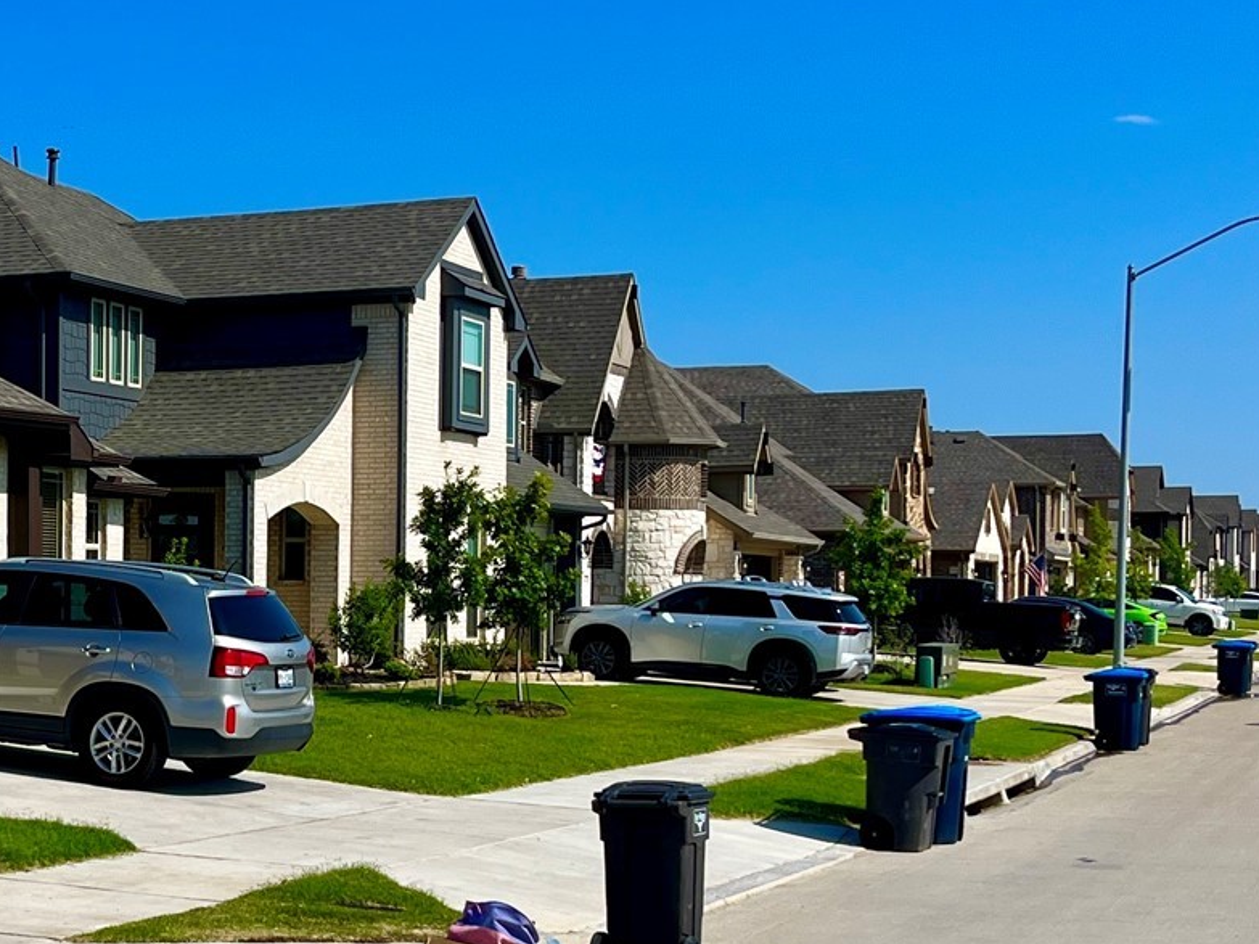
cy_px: 601
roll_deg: -0.5
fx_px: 2473
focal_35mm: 68
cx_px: 225
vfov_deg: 21.6
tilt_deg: -0.4
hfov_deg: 27.9
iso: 50
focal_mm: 5.1
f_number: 1.6
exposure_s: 1/6494
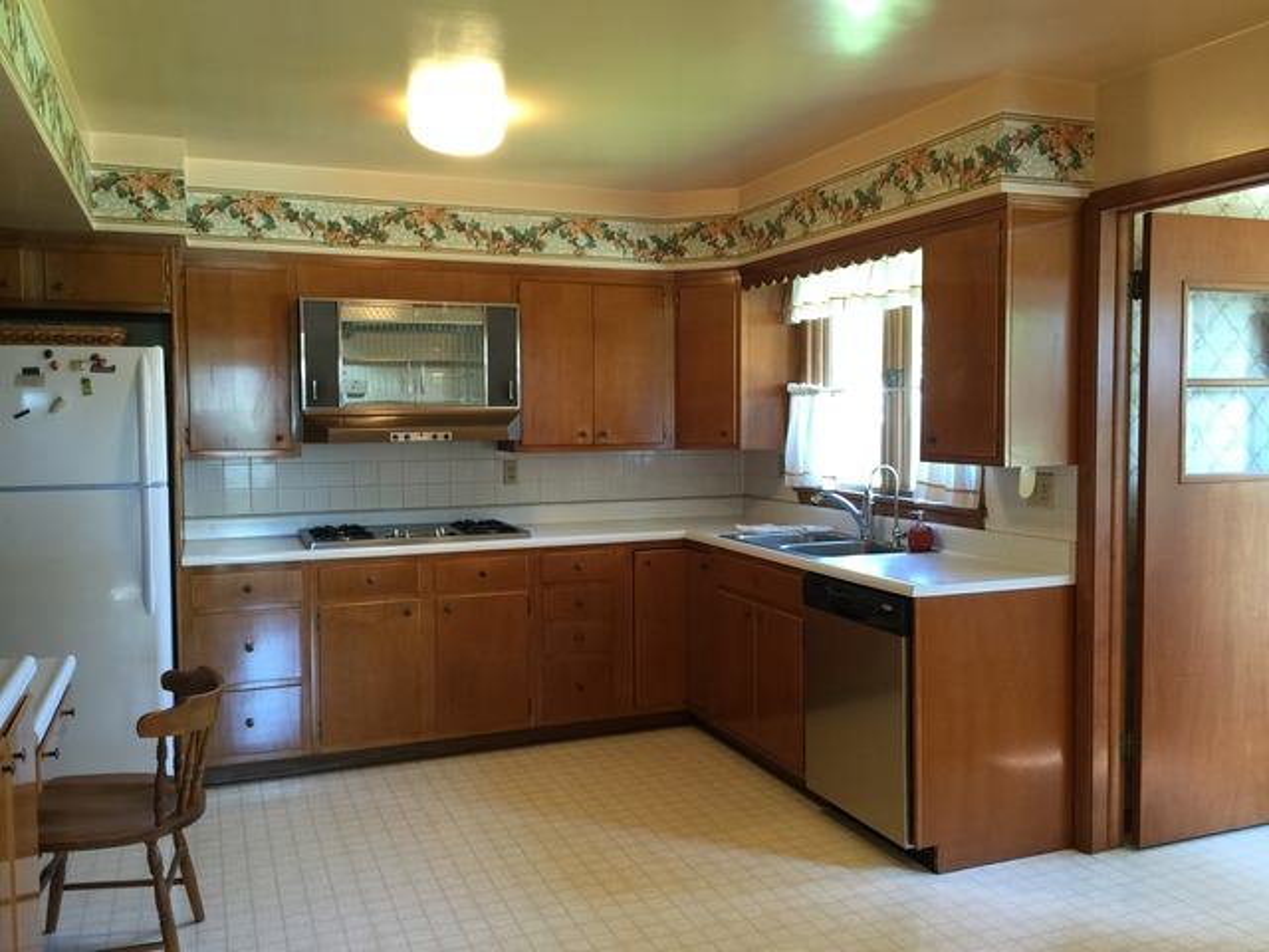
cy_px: 476
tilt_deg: -4.5
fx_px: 1063
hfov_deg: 61.7
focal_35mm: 29
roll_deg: -0.6
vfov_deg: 48.2
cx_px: 634
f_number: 2.2
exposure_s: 1/15
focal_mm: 4.15
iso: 50
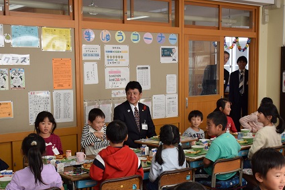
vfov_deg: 24.6
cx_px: 137
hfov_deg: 36.2
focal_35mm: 55
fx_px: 436
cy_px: 112
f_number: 5
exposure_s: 1/100
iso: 400
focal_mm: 26
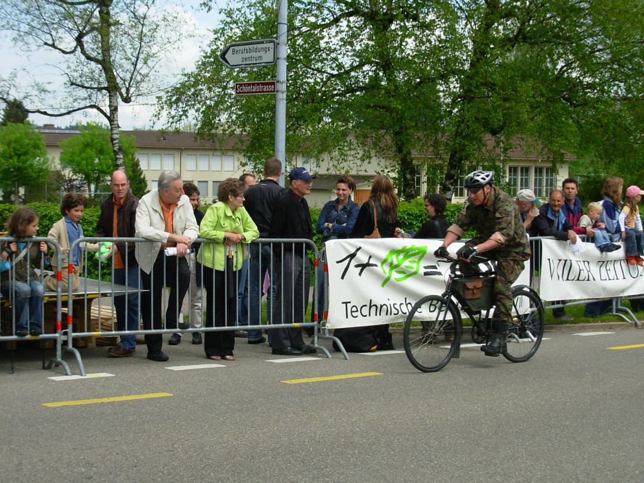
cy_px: 242
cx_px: 322
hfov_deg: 30.3
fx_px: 1191
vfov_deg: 22.9
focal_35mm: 64
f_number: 3.4
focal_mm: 10.5
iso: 50
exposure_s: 1/627
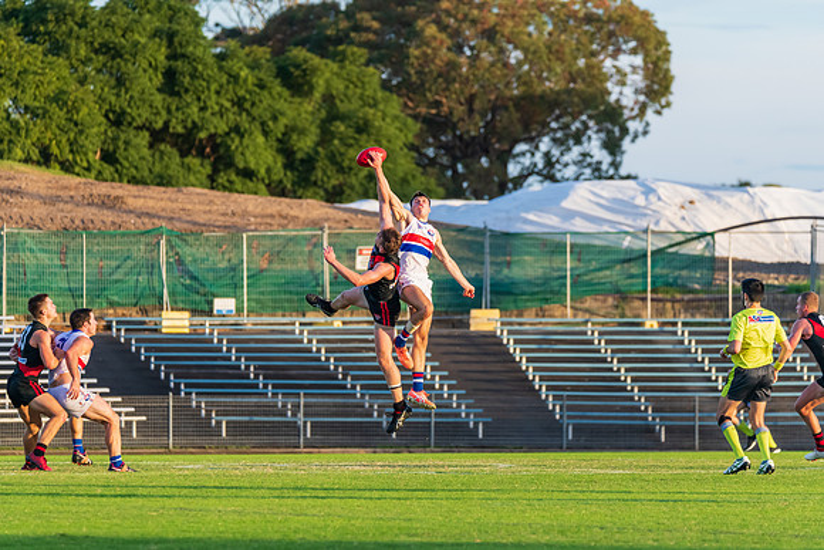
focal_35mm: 355
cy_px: 275
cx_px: 409
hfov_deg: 5.8
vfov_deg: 3.9
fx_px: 8129
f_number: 6
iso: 1250
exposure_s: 1/800
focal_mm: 350
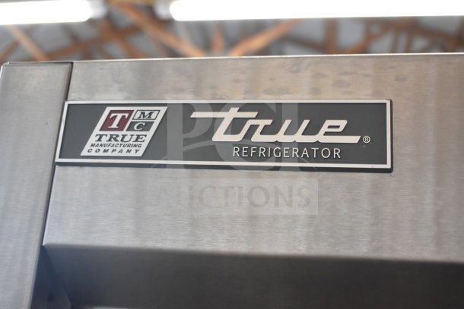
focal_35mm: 44
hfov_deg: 45.0
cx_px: 232
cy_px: 154
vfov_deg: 30.9
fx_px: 561
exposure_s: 1/50
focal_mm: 29
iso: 1100
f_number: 4.2
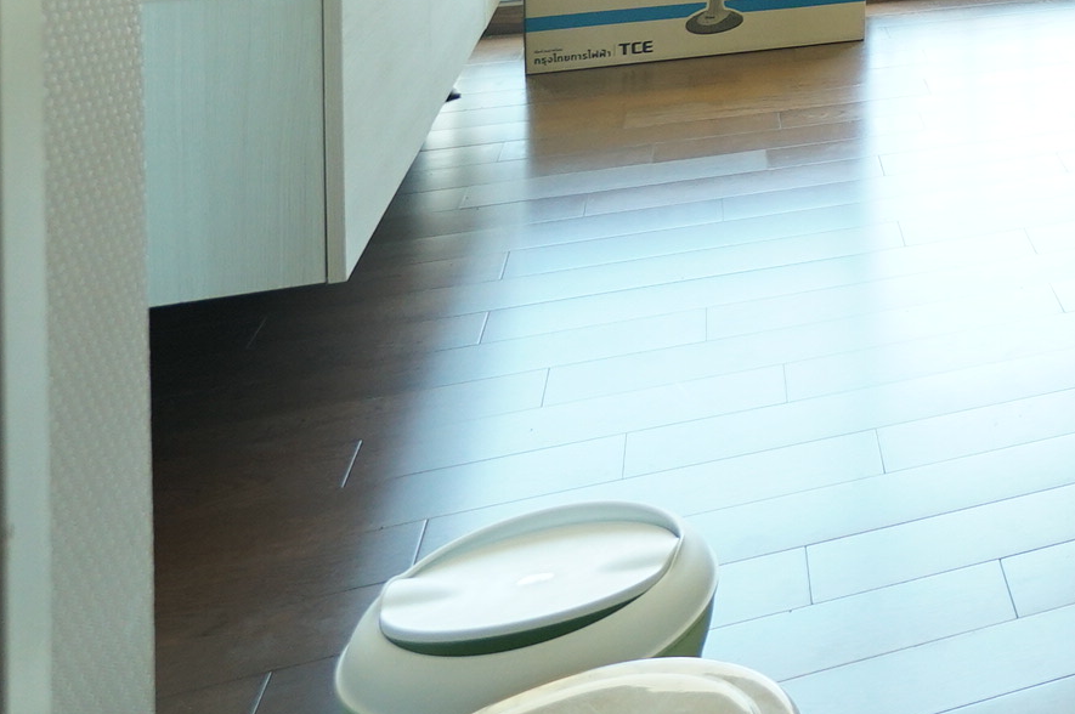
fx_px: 1521
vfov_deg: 21.9
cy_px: -358
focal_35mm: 51
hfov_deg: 27.1
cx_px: 1618
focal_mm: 10
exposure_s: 1/50
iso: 400
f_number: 4.5
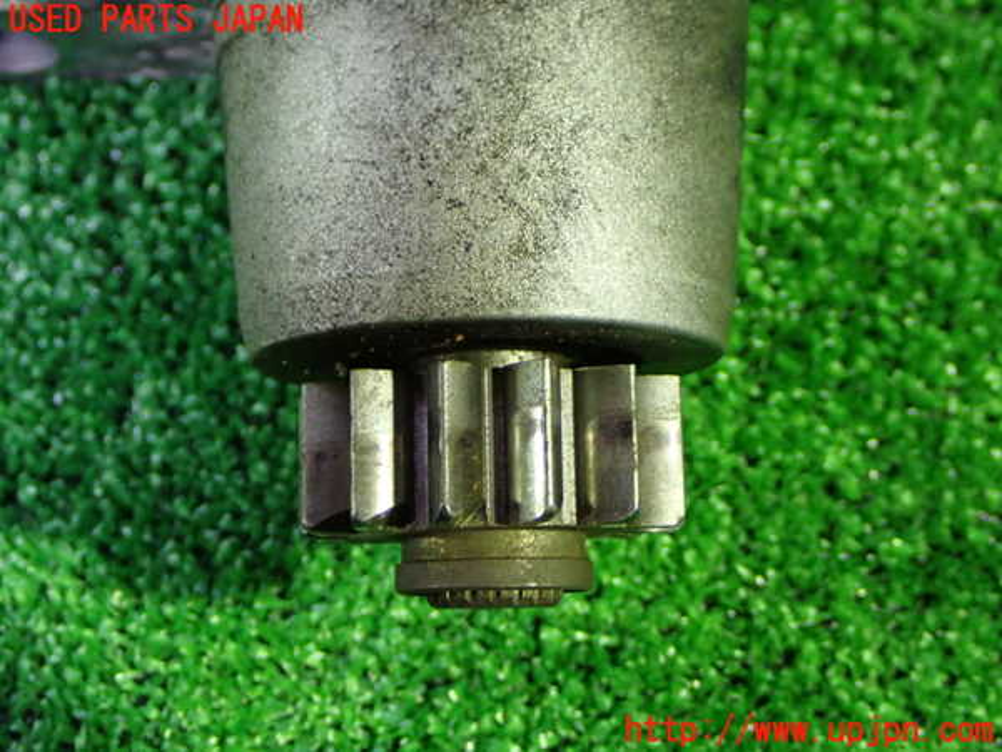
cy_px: 376
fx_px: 1563
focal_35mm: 54
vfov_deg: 27.0
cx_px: 501
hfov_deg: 35.5
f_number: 3.3
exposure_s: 1/13
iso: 800
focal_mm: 9.65
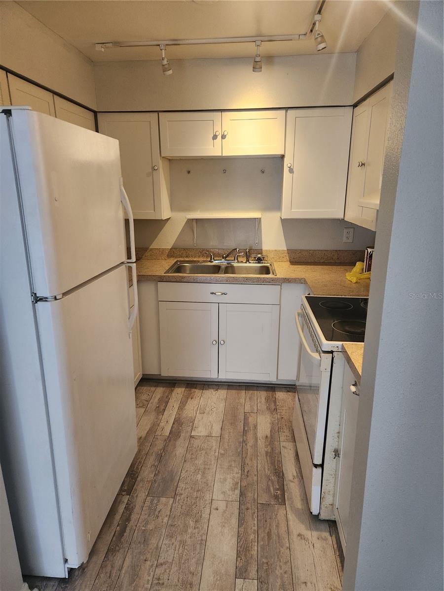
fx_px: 393
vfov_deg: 73.9
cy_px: 296
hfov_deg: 58.9
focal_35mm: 23
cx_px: 222
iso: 320
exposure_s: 1/120
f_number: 1.8
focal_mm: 5.4
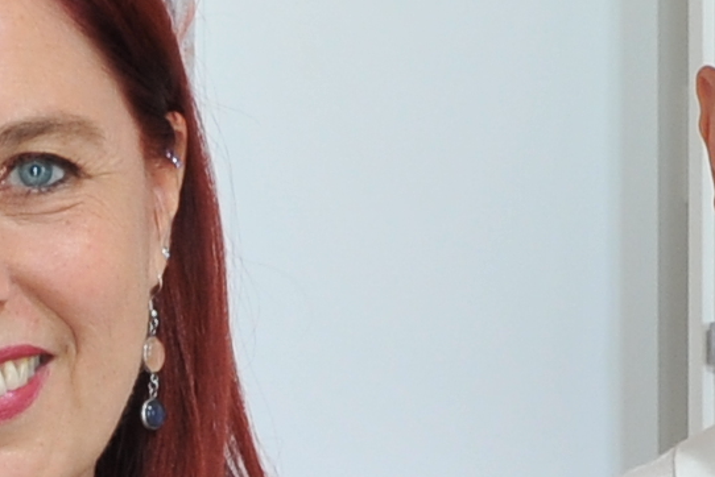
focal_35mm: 298
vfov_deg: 4.6
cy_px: 864
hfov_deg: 6.9
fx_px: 5922
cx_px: 266
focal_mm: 38
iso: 800
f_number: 10
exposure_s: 1/13
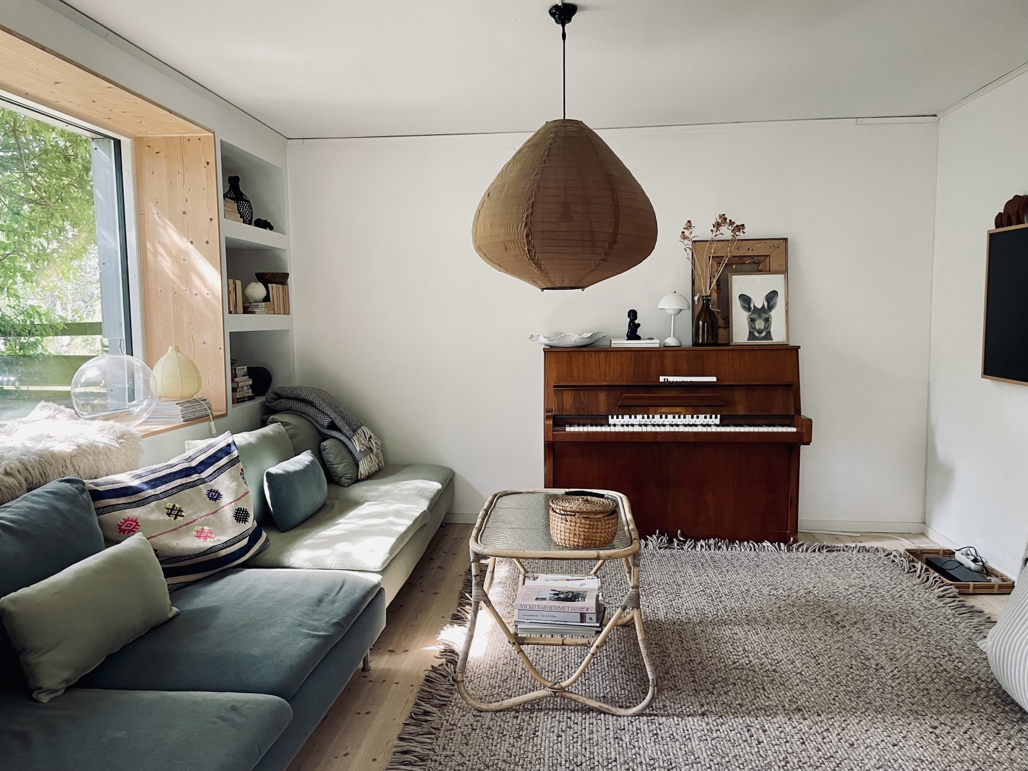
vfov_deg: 53.1
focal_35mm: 26
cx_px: 514
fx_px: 772
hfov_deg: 67.3
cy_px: 386
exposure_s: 1/85
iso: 125
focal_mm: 4.2
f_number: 1.6
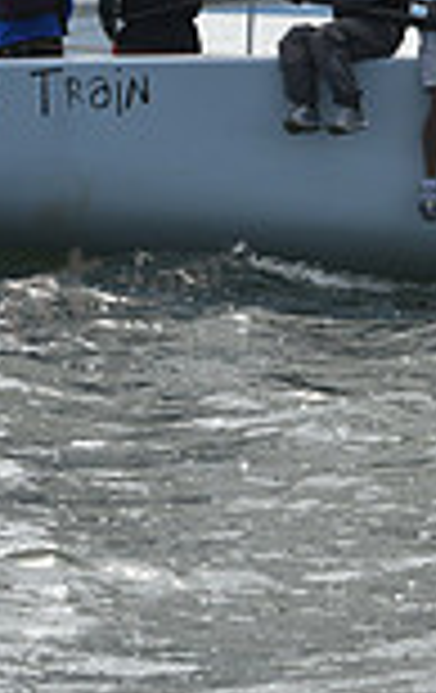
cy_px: 38
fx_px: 5067
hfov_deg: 4.9
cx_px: 458
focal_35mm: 268
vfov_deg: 7.8
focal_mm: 70
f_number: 10
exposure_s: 1/1000
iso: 320
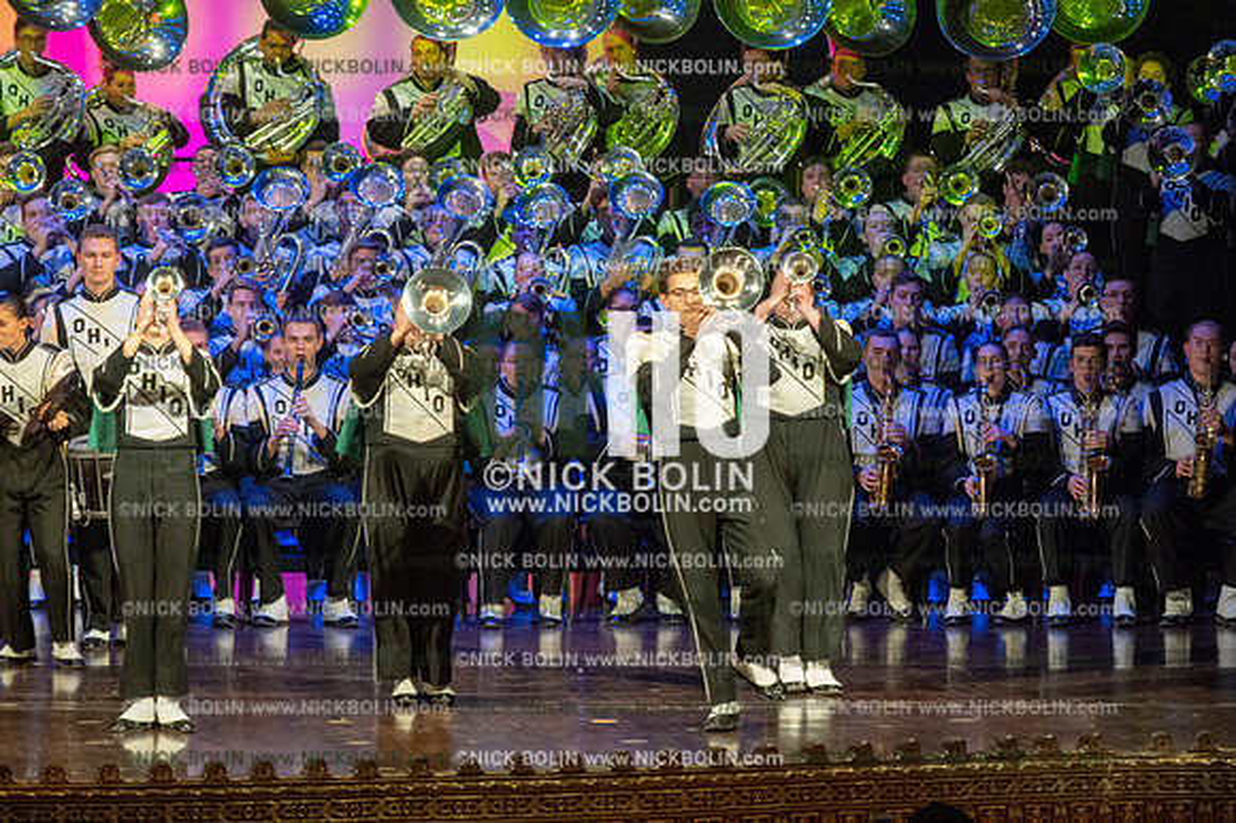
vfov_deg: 6.2
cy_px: 412
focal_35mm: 220
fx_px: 7549
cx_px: 618
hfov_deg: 9.4
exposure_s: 1/200
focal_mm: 220
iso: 8000
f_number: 5.6
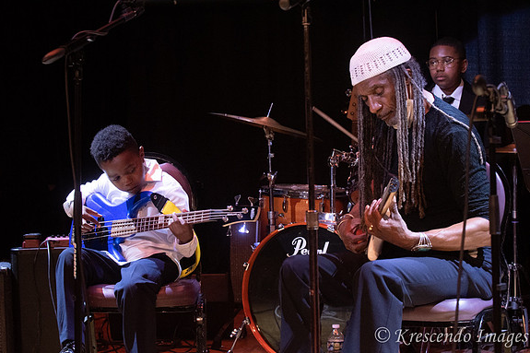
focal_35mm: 106
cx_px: 265
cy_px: 177
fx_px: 1560
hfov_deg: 19.3
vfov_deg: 12.9
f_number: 5.6
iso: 3200
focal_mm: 70
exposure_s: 1/200
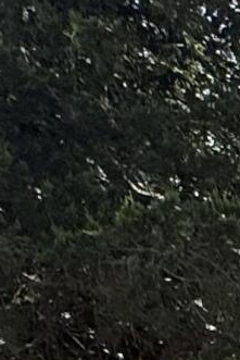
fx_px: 1319
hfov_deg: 6.0
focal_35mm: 132
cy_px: 831
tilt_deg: -9.9
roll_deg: -1.5
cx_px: 1250
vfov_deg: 12.6
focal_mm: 2.22
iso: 64
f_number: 2.2
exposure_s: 1/1087
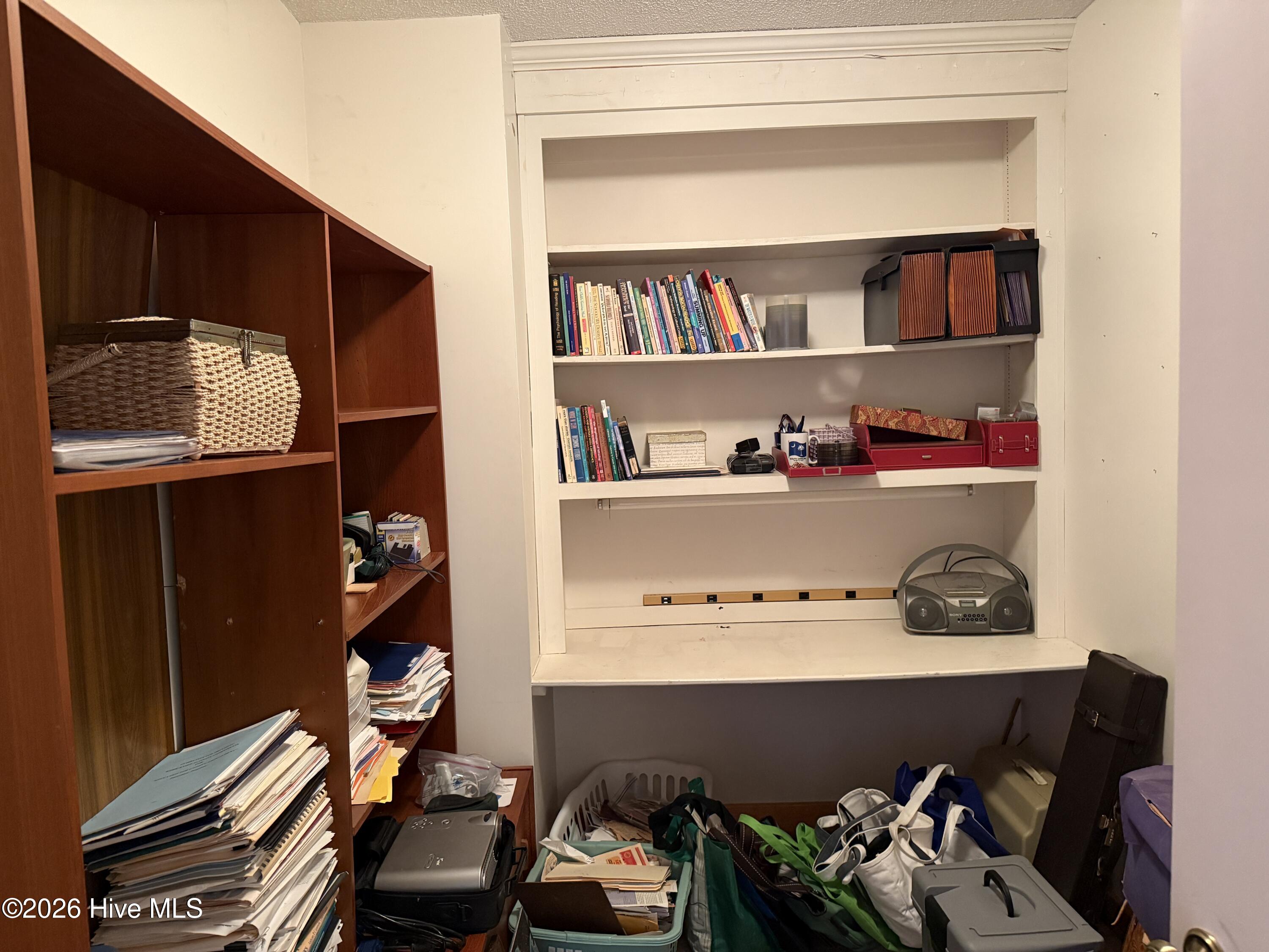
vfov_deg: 56.8
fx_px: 880
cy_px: 476
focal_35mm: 24
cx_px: 634
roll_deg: +2.0
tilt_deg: -4.1
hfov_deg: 71.6
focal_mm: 6.76
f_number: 1.78
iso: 800
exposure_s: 1/40
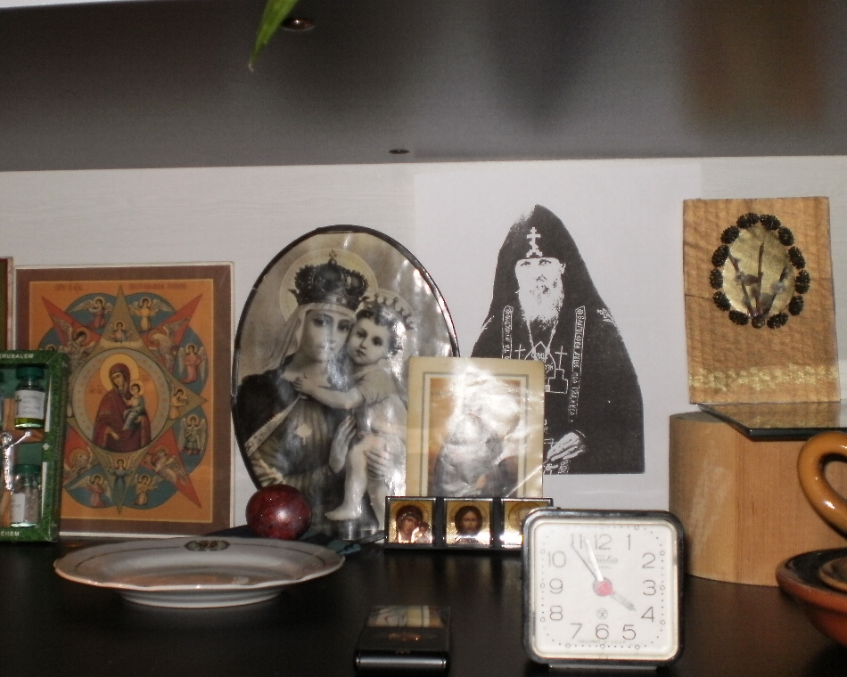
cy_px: 361
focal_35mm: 50
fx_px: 1253
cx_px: 317
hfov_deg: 37.1
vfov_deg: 30.2
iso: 125
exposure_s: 1/30
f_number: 3.1
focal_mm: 6.3
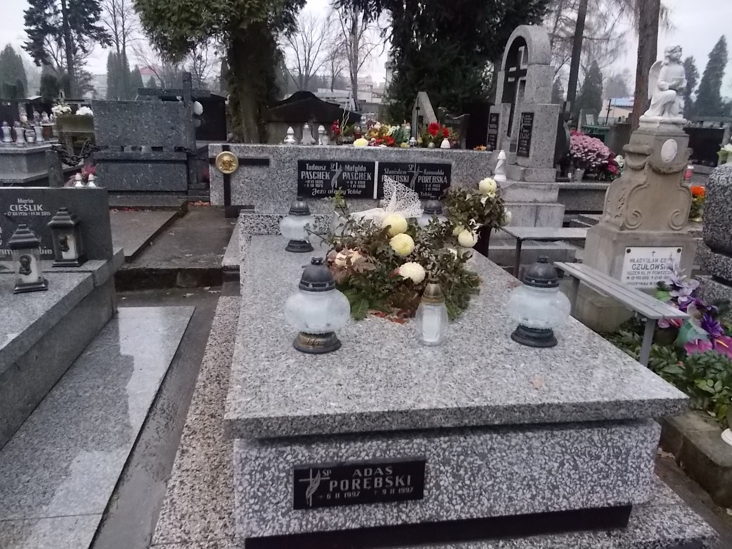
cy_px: 274
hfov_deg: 67.3
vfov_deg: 53.1
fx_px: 550
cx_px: 366
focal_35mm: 26
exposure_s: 1/250
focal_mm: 4.6
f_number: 3.2
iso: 400
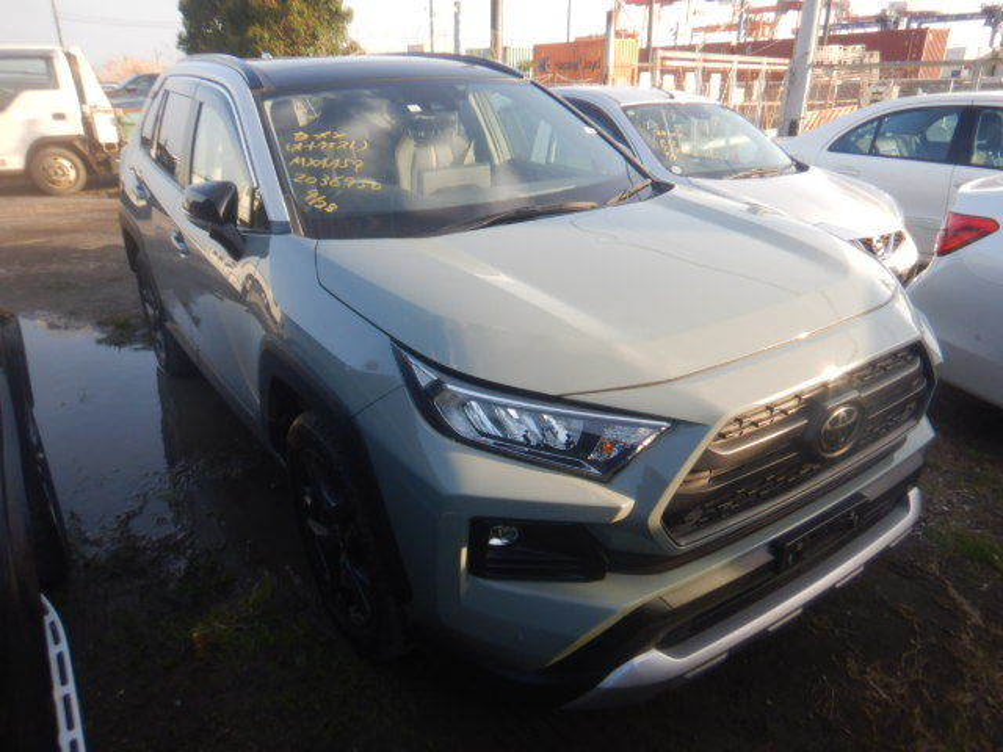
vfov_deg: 56.8
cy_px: 376
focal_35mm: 24
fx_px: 695
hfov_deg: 71.6
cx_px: 502
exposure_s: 1/100
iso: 125
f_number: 2.8
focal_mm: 4.3
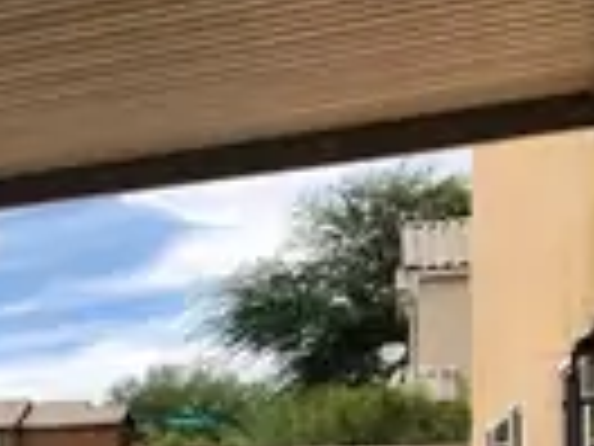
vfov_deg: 16.5
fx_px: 1459
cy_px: 572
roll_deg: +1.0
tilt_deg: -2.5
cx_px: -212
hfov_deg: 20.7
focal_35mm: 85
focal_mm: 4
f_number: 1.8
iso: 20
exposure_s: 1/1656
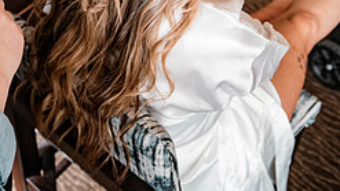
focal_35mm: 69
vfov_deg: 16.6
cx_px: 70
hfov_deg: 29.9
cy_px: -47
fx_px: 622
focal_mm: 28
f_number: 2.8
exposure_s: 1/40
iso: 640
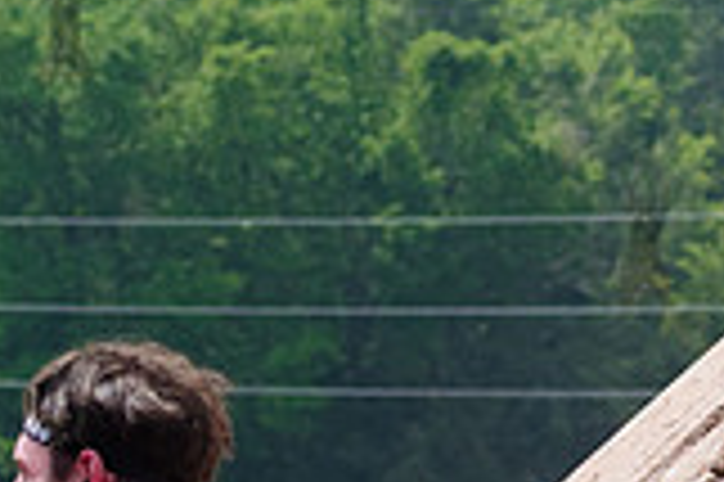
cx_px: 871
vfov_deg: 3.0
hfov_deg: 4.4
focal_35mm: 464
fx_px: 9322
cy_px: 42
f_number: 5
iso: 400
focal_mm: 80
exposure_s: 1/2500
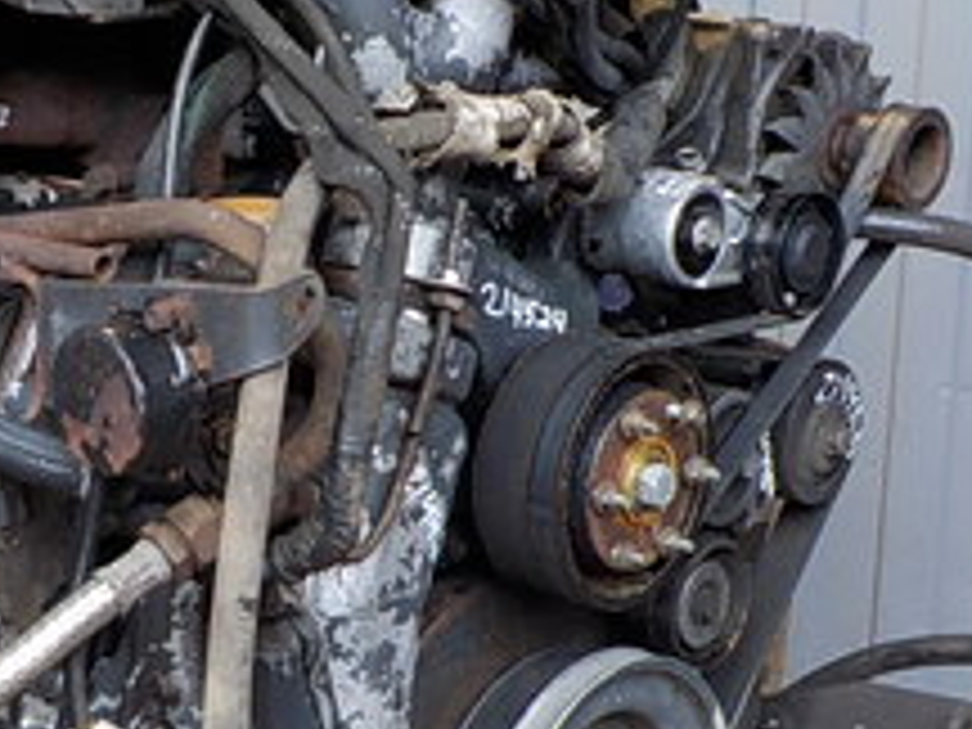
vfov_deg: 16.6
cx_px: 22
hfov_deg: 21.3
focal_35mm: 89
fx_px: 2499
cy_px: 382
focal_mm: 4.1
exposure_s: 1/30
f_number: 3.3
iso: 140
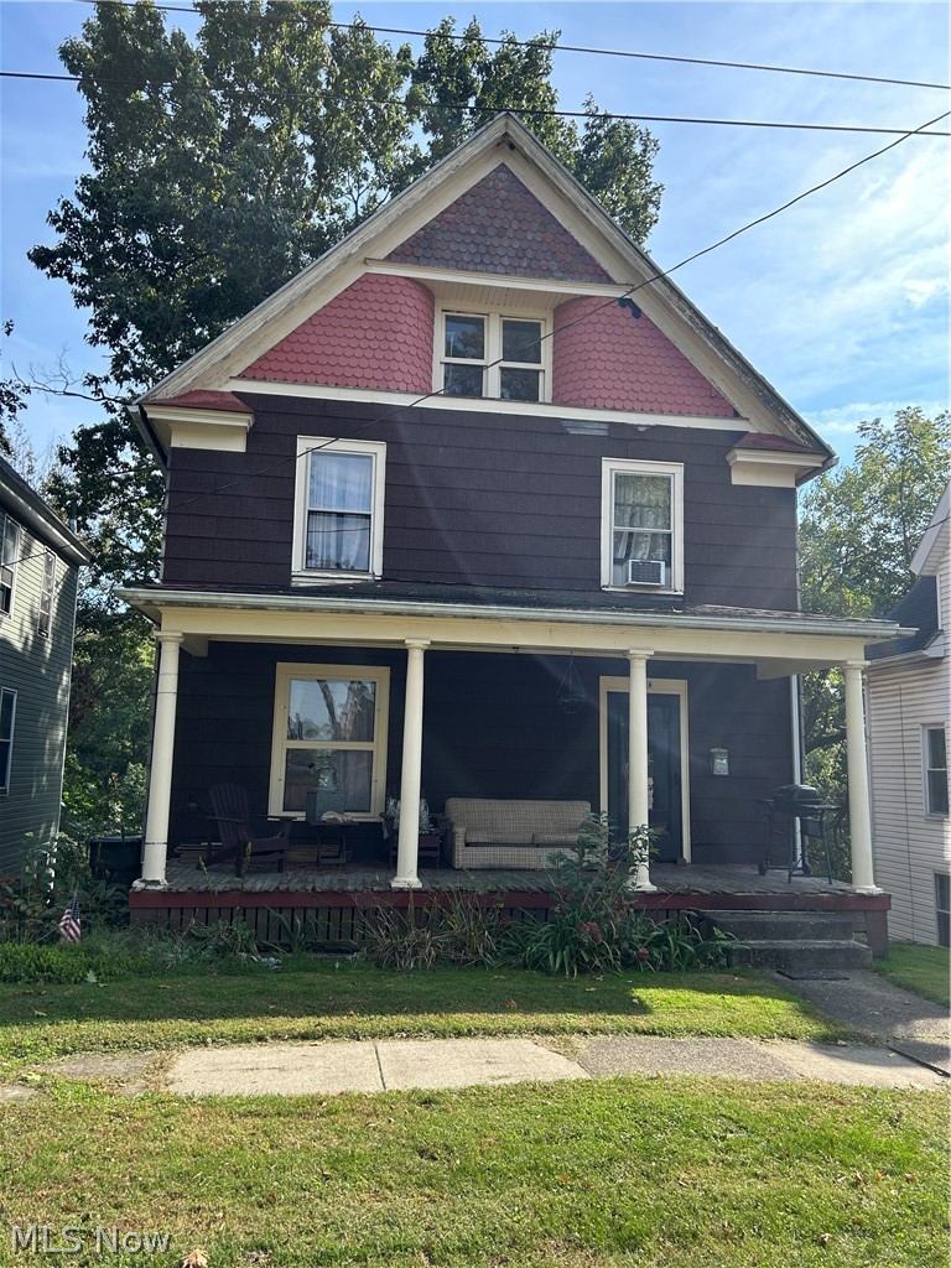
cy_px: 634
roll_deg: -1.6
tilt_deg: +8.6
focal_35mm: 26
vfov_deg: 67.3
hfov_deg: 53.1
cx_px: 476
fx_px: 952
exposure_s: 1/1252
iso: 50
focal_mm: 5.7
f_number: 1.5
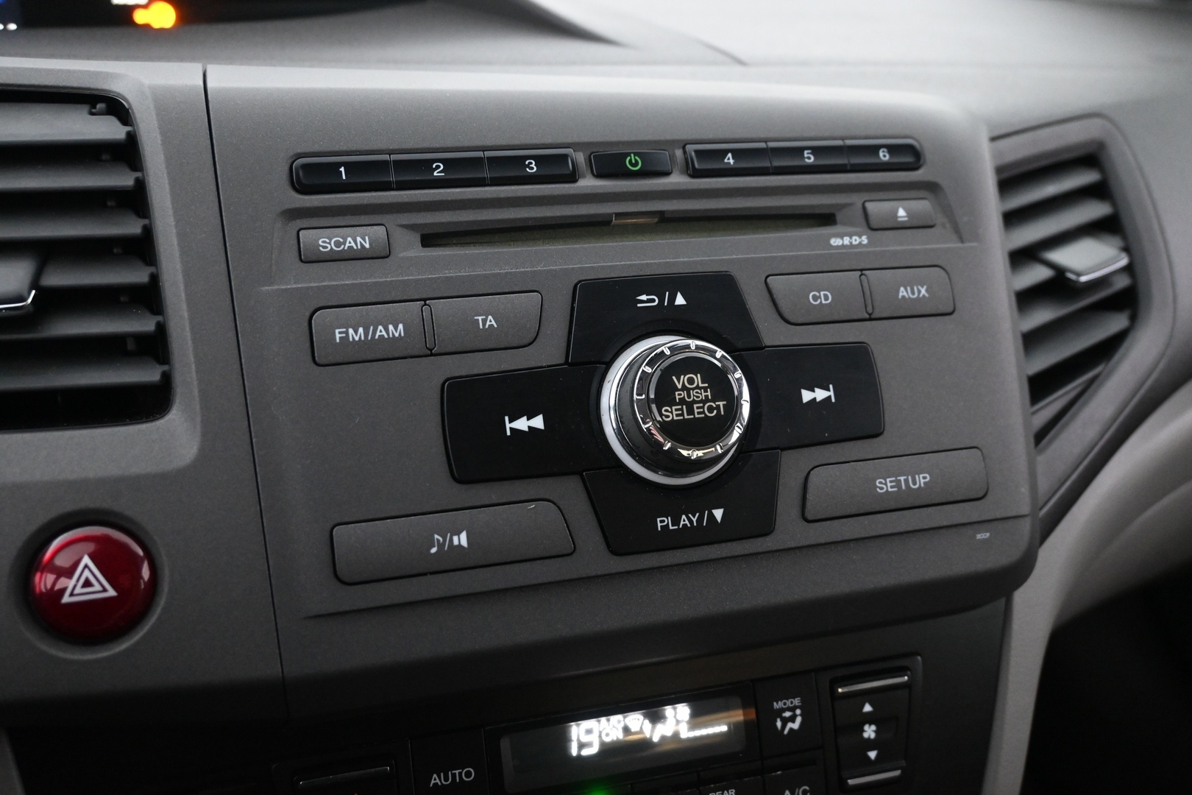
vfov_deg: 40.8
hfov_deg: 58.3
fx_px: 1068
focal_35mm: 32
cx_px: 596
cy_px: 398
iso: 3200
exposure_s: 1/30
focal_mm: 21.5
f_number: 4
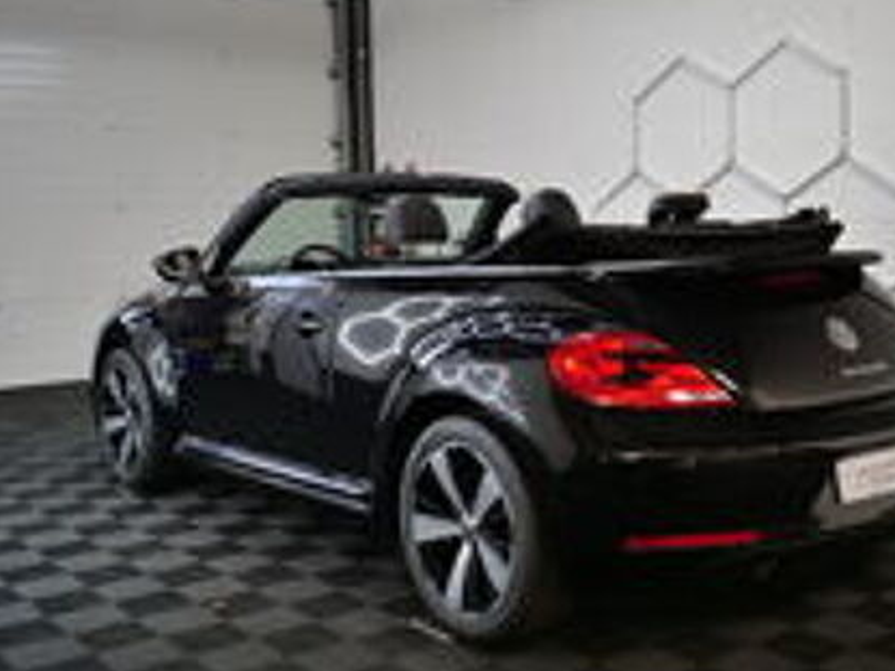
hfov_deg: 42.9
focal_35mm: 44
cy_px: 354
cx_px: 509
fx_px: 1137
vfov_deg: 32.9
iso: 320
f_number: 3.2
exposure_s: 1/60
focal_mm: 19
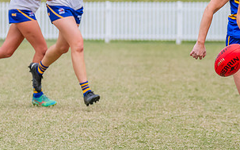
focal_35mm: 782
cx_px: 267
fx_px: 5112
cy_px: 65
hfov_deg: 2.7
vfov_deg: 1.7
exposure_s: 1/1250
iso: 800
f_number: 8
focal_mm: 270
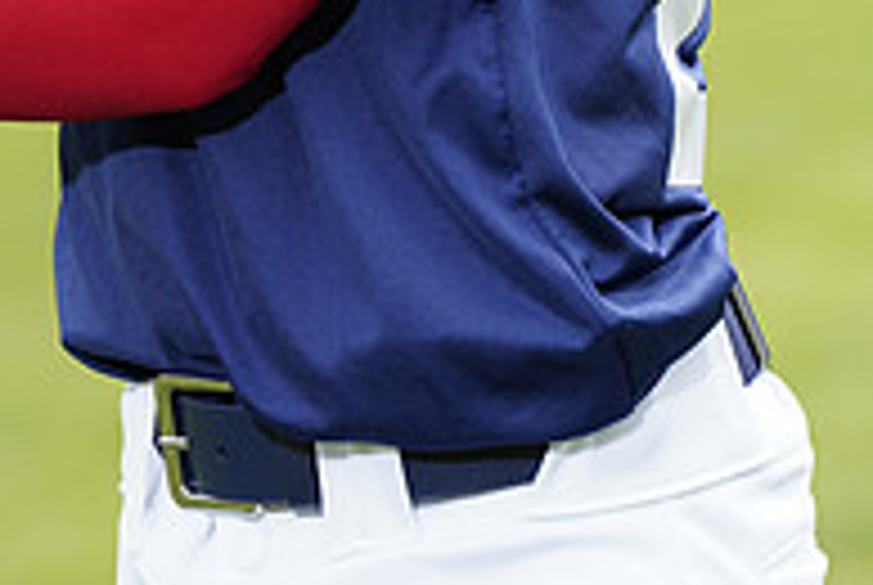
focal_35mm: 597
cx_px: 331
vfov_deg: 2.3
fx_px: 14499
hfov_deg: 3.4
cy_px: -432
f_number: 6.3
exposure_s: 1/250
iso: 100
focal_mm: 200
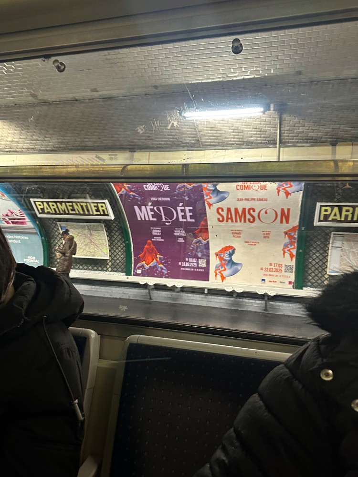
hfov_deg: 56.8
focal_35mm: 24
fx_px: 331
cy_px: 238
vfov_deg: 71.6
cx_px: 179
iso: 400
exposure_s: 1/60
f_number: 1.78
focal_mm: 6.86
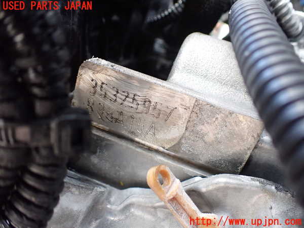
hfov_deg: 60.0
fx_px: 263
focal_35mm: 30
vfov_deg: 46.8
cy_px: 114
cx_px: 152
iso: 640
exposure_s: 1/125
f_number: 2.3
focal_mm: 5.4
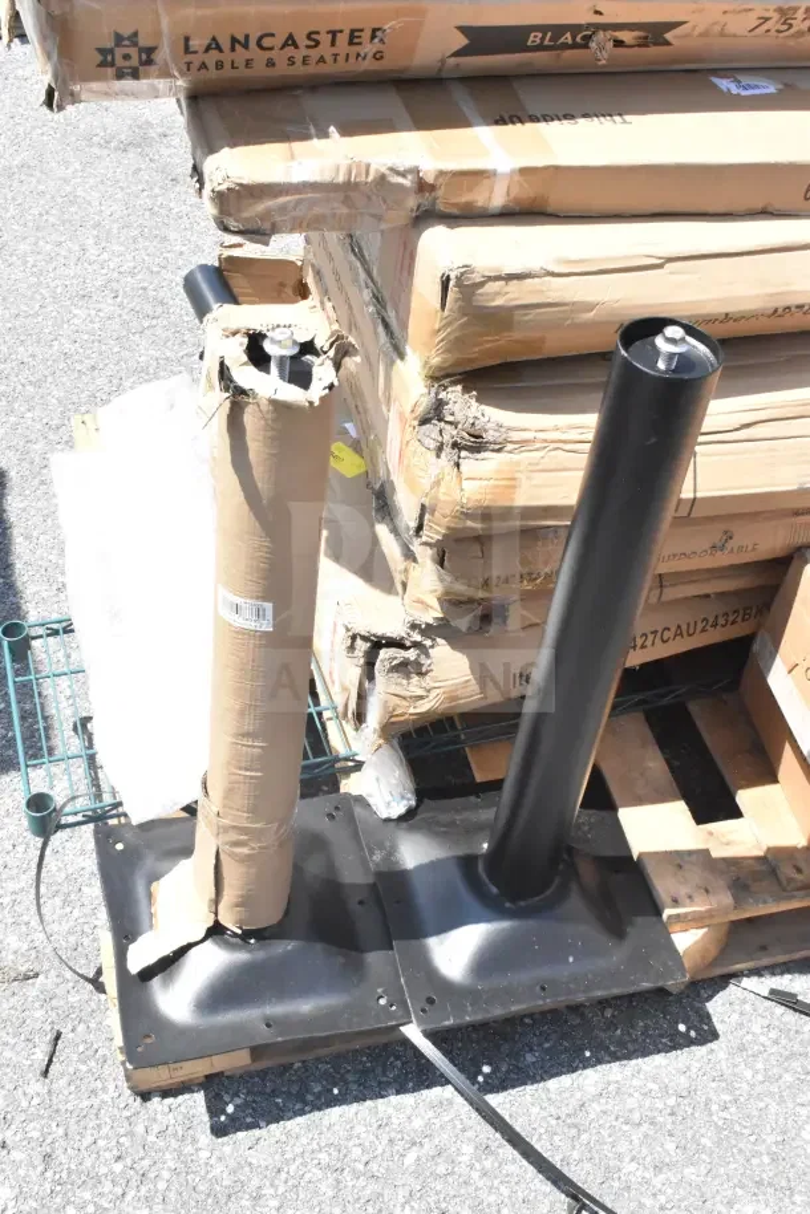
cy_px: 607
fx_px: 1367
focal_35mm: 40
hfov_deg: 33.0
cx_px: 405
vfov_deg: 47.9
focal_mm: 27
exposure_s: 1/1250
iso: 6400
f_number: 18
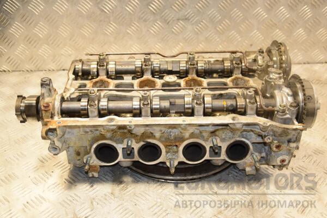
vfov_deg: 29.9
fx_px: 409
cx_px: 164
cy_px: 109
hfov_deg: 43.6
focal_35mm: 45
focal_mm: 30
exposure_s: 1/160
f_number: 5
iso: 800
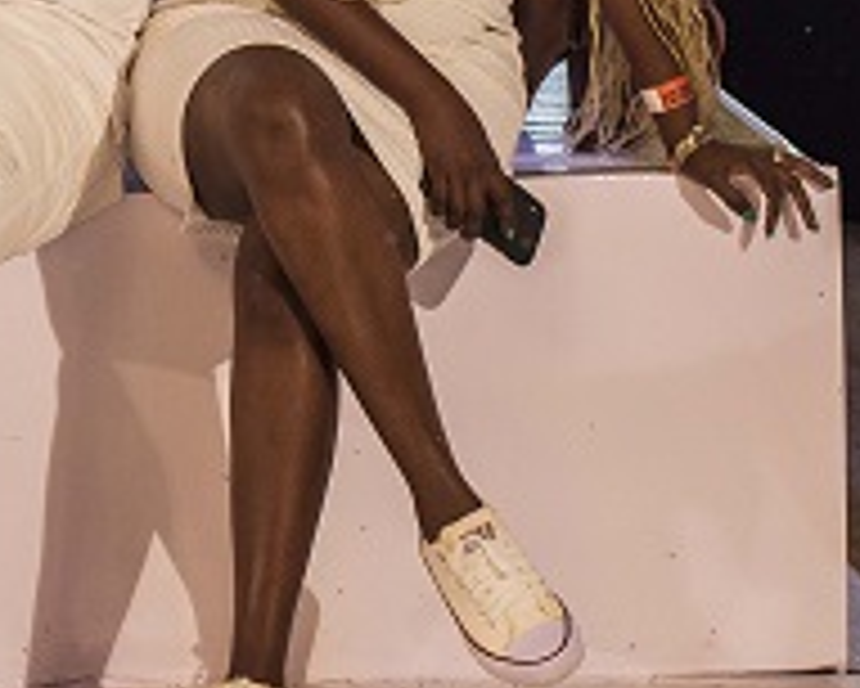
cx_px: -437
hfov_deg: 8.5
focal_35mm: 221
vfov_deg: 6.8
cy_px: -535
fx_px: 5628
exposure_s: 1/125
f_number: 3.2
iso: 640
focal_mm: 50
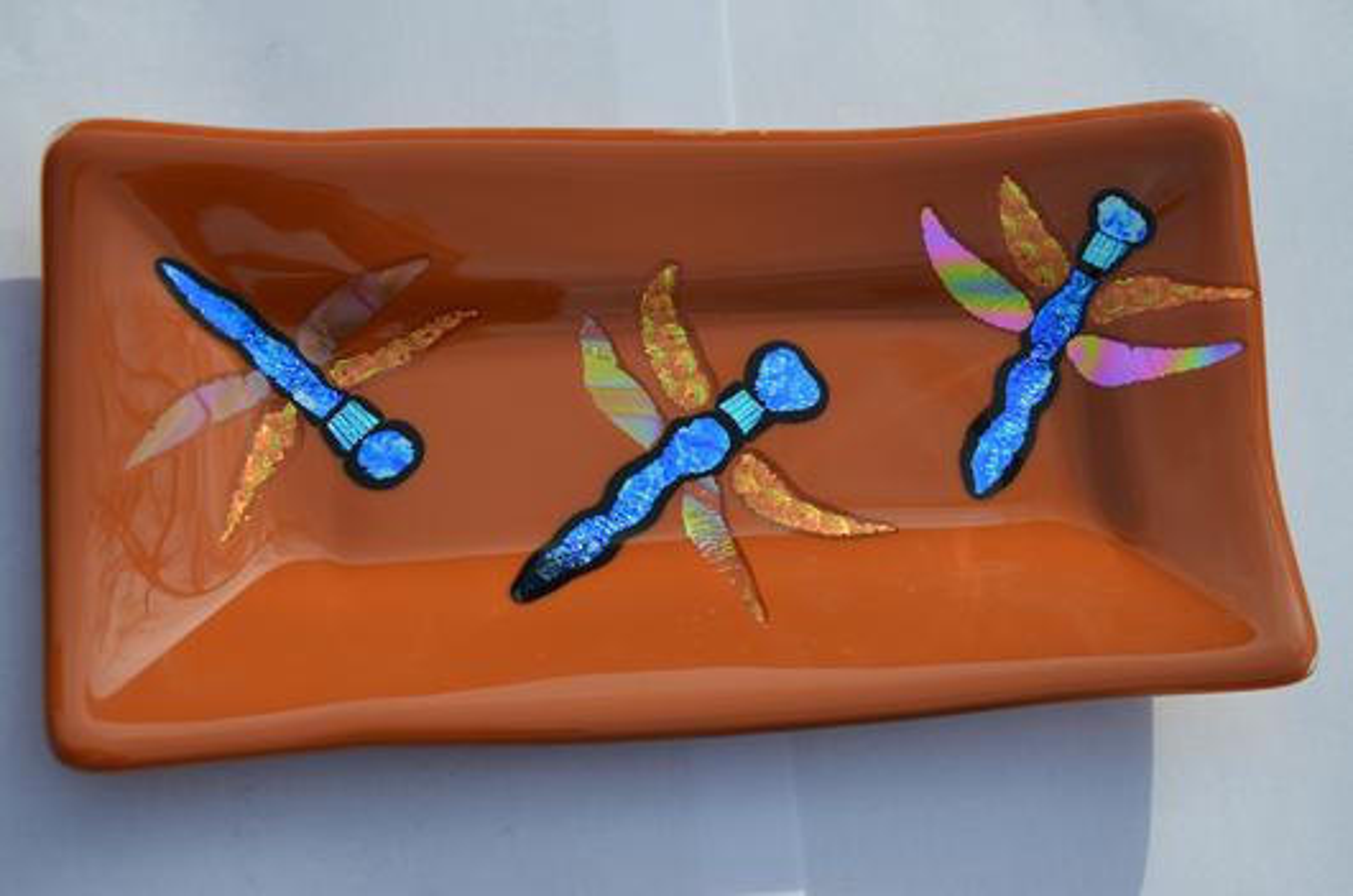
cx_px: 676
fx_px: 2363
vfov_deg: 21.5
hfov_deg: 32.0
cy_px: 448
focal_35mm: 63
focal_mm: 42
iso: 100
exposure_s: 1/200
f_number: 8
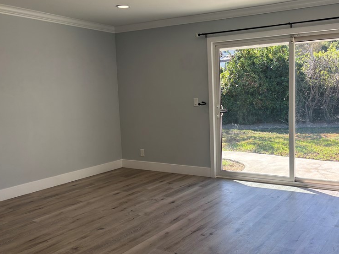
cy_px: 128
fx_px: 353
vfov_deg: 39.7
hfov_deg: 50.6
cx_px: 222
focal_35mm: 36
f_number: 1.6
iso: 50
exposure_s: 1/374
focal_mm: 5.96
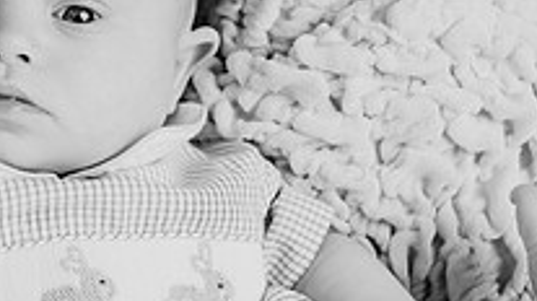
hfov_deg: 14.4
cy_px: 1
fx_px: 2091
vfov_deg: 8.2
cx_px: -29
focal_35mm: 147
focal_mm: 50
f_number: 2.8
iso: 200
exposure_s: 1/250
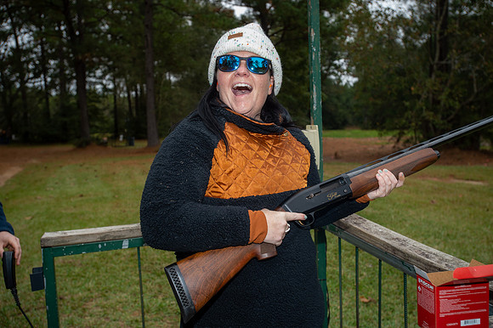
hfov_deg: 54.5
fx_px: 479
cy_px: 164
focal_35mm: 35
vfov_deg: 37.8
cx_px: 246
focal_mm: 35
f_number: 5
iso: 320
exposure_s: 1/250
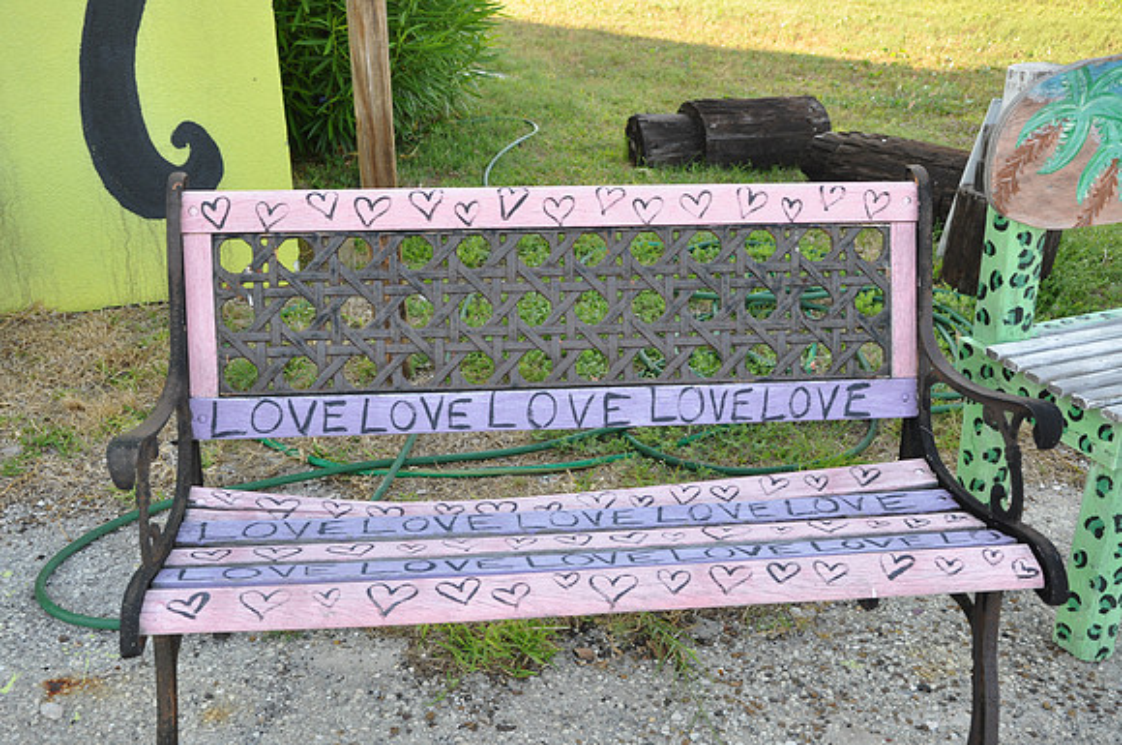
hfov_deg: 49.6
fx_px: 1214
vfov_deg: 34.1
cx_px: 561
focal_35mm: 39
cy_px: 372
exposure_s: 1/50
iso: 200
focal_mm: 26
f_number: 7.1
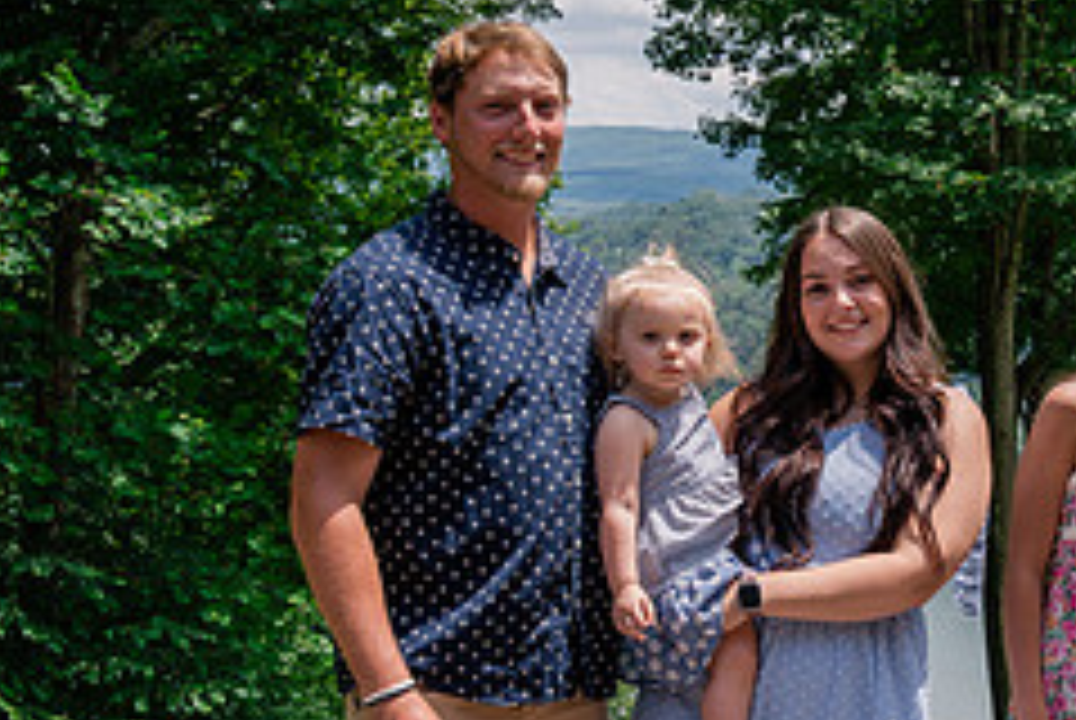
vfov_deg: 15.5
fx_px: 2633
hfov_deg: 22.2
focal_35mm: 88
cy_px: 498
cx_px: 1098
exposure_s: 1/250
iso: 200
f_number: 8
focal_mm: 35
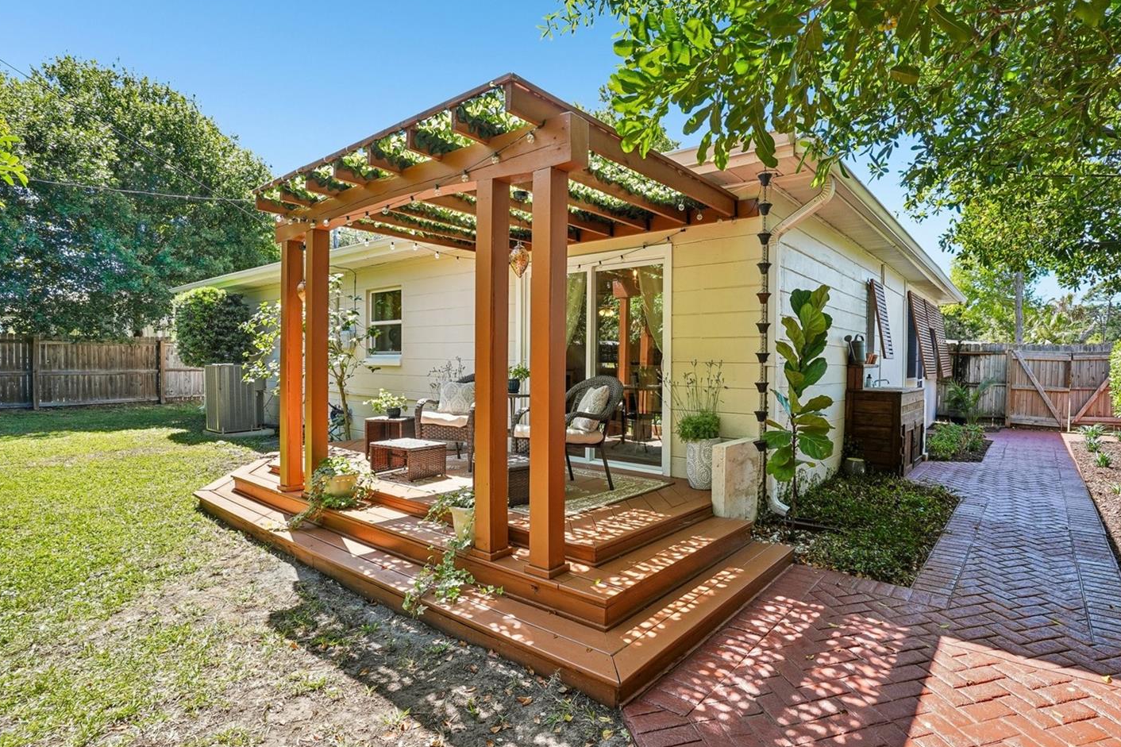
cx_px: 611
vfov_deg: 70.4
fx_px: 529
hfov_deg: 93.0
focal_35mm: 17
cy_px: 372
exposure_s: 1/30
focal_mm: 10
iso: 100
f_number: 8
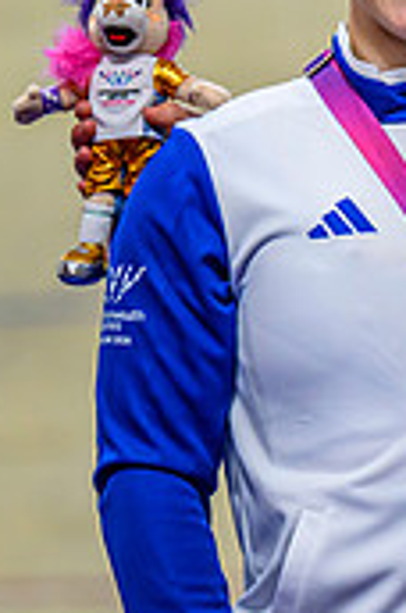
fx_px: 12806
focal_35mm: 754
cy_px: 122
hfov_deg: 1.8
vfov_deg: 2.7
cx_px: 986
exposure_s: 1/1250
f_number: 4
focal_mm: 200
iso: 3200
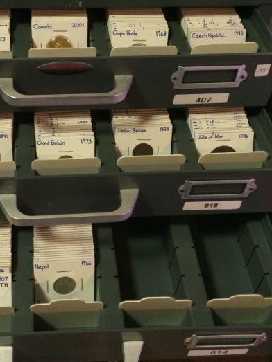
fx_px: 514
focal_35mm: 49
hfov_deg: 29.1
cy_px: 109
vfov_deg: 38.3
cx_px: 63
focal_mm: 4.12
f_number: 2.2
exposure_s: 1/30
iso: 250
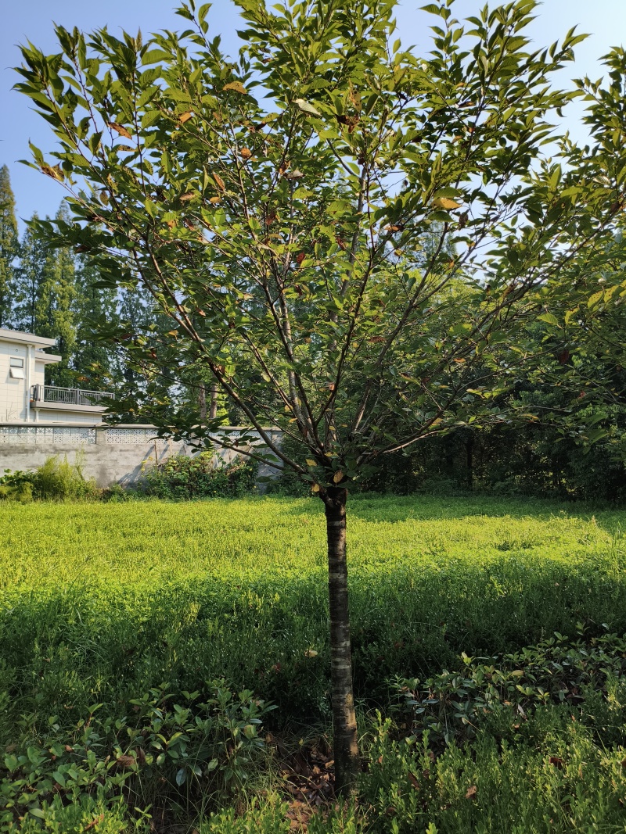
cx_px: 313
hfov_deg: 53.1
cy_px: 417
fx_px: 627
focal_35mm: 26
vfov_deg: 67.3
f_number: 1.5
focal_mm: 4.94
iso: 80
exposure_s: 1/2771
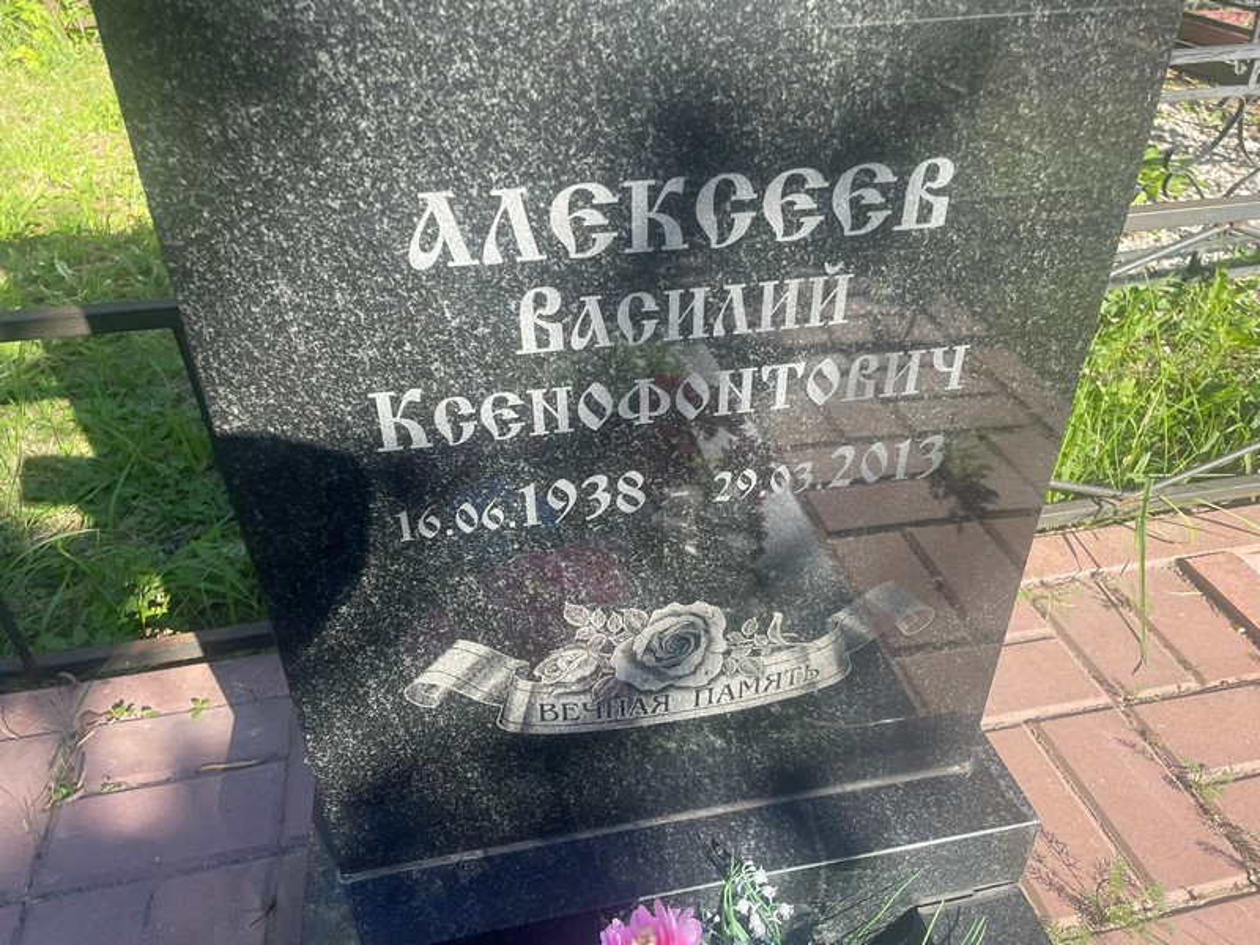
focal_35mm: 26
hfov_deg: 67.3
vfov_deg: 53.1
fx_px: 946
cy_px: 472
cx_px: 630
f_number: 1.6
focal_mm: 4.2
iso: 32
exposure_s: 1/888
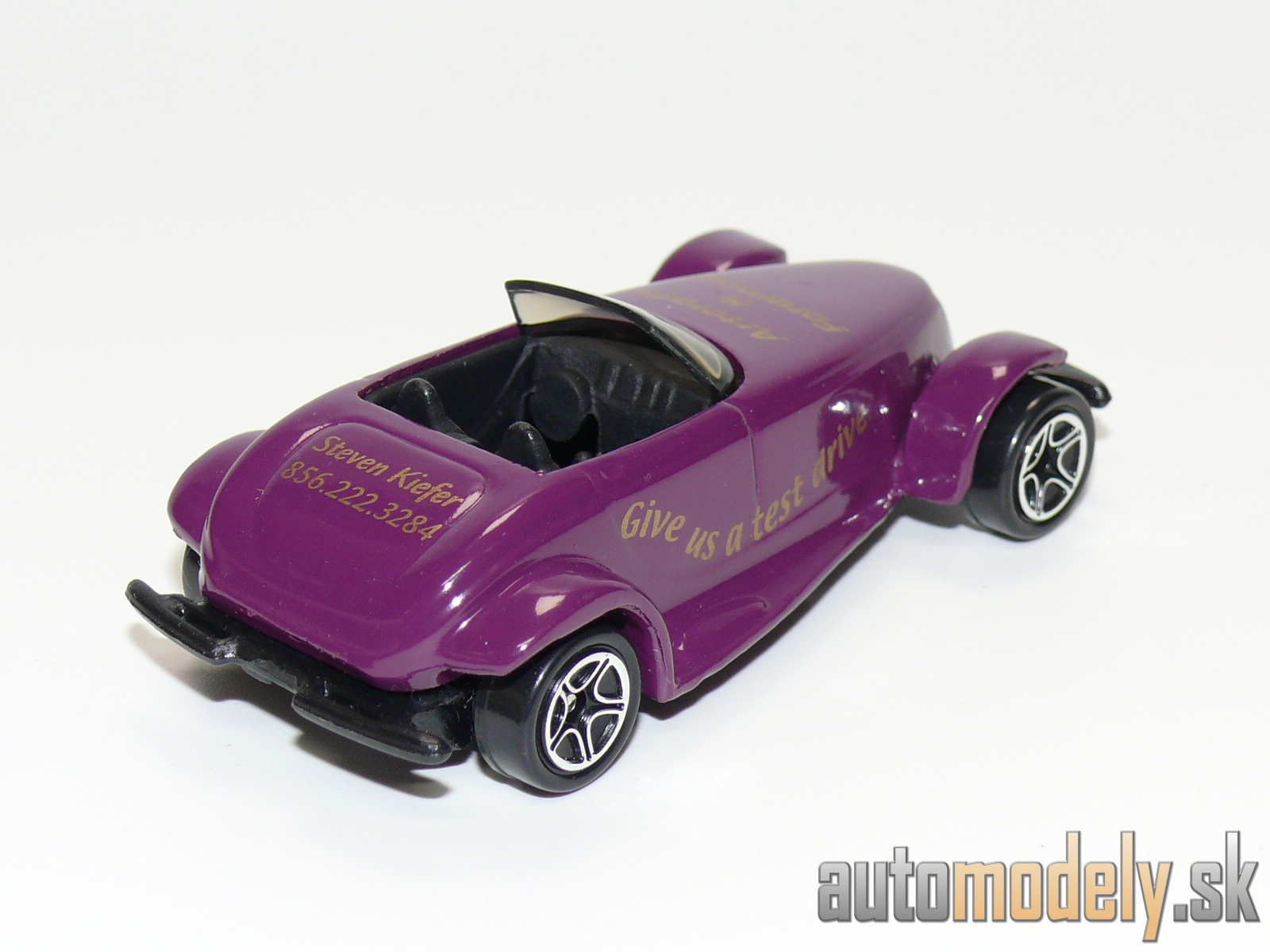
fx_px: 3779
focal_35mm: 103
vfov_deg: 14.4
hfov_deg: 19.1
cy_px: 476
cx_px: 635
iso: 100
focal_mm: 13.6
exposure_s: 1/30
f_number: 4
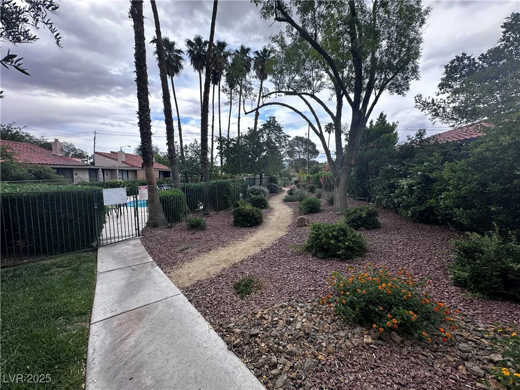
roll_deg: -0.8
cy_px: 195
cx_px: 260
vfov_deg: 85.7
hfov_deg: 102.1
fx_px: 210
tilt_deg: -5.5
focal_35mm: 14
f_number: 2.2
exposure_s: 1/312
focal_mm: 2.22
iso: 40
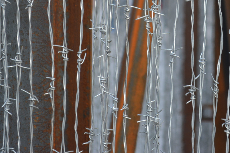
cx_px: 195
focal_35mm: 166
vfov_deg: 8.2
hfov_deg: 12.3
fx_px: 1061
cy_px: -1
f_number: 5.6
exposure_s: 1/60
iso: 400
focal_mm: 55
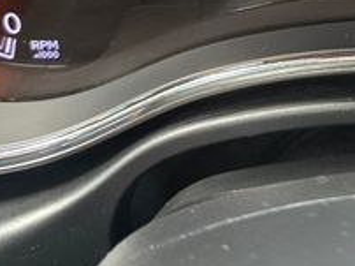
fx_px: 748
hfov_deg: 24.7
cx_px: 402
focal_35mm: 73
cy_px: -65
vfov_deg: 18.9
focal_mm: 6.3
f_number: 1.7
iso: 320
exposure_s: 1/30.1
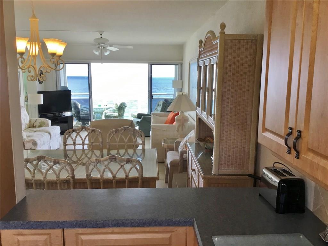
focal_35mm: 31
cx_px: 164
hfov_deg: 58.4
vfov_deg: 45.4
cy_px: 123
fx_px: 294
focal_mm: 3.3
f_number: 2.4
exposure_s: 1/40
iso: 25
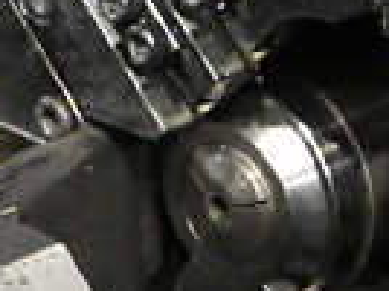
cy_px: 169
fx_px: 1503
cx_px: 395
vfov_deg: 11.0
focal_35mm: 134
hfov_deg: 14.5
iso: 1600
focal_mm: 5
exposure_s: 1/10
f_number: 3.5
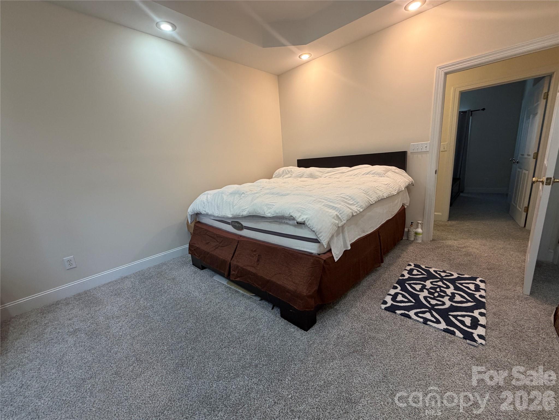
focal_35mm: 14
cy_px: 210
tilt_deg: -11.9
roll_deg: +4.5
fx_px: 226
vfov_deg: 85.7
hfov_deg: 102.1
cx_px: 280
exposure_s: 1/120
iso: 200
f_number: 2.2
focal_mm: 2.22
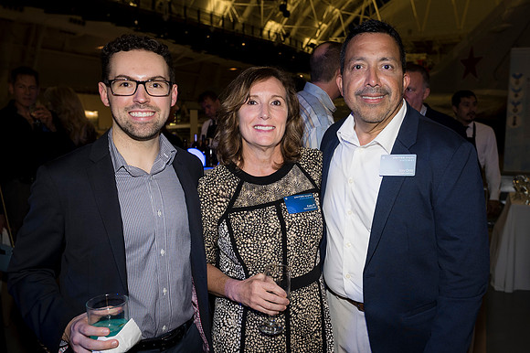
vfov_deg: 53.1
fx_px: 353
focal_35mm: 24
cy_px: 176
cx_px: 265
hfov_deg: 73.8
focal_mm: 16
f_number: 2.5
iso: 64
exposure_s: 1/40
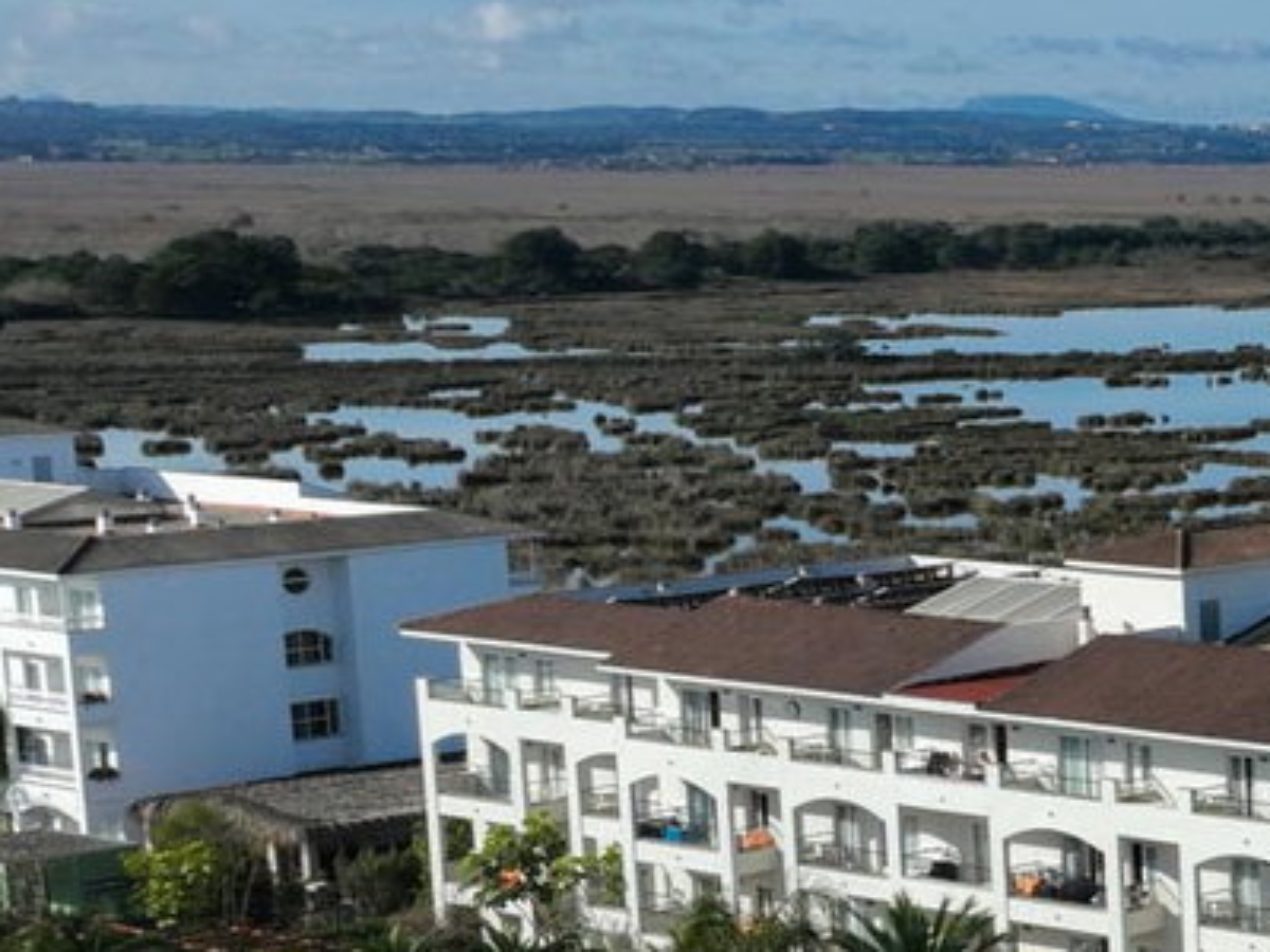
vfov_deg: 15.3
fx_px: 3522
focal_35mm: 96
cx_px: 2332
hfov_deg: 16.7
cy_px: 787
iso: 100
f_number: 8
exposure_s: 1/100
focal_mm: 12.29
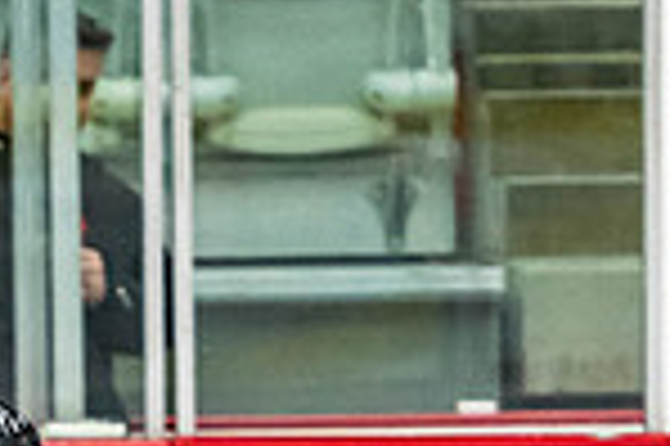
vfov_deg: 1.6
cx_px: -60
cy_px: 978
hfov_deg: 2.3
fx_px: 16397
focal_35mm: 882
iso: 2200
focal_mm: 135
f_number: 2.8
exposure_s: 1/640
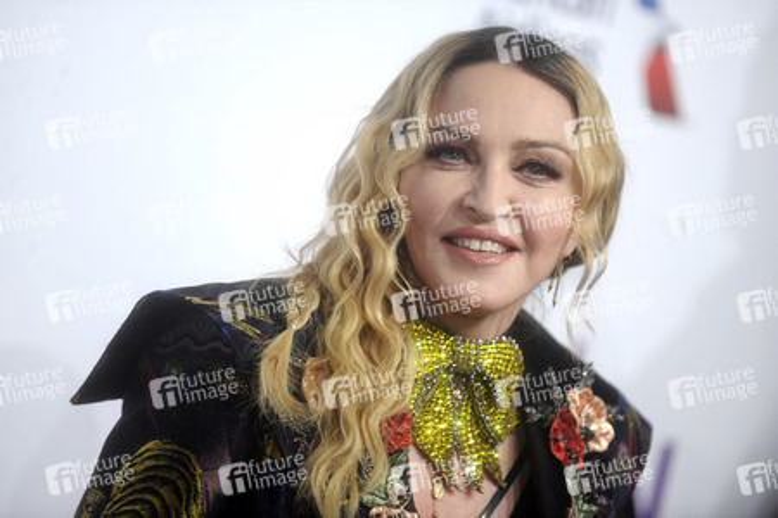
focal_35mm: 200
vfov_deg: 6.9
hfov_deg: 10.3
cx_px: 389
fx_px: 4322
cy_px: 259
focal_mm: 200
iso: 1250
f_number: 3.5
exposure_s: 1/400
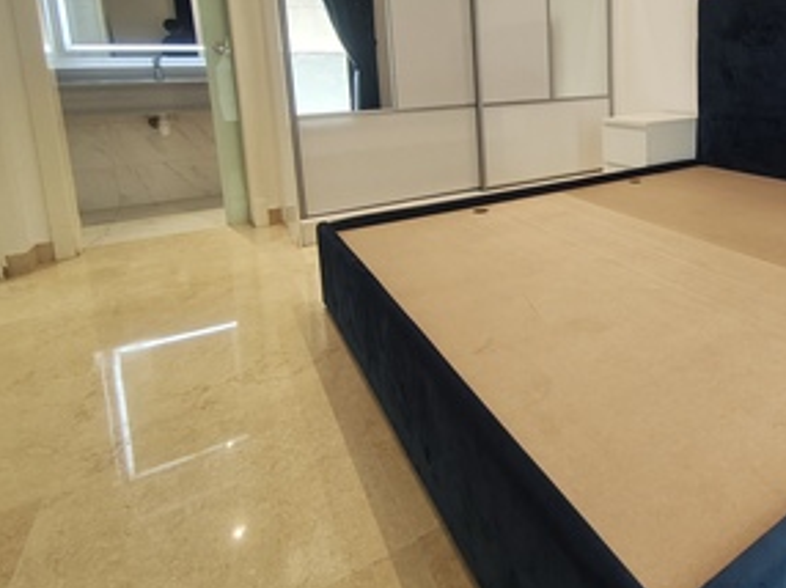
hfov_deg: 66.6
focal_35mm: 24
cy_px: 152
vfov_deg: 54.3
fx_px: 544
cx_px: 600
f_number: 2.2
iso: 400
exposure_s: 1/50
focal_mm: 1.6
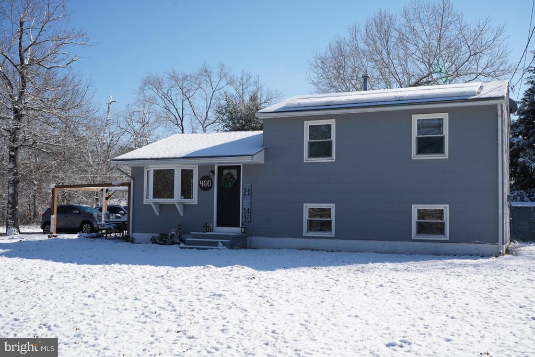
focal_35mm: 37
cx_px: 268
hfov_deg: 51.9
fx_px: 550
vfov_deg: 36.0
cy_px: 178
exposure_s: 1/320
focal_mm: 37
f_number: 8
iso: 100
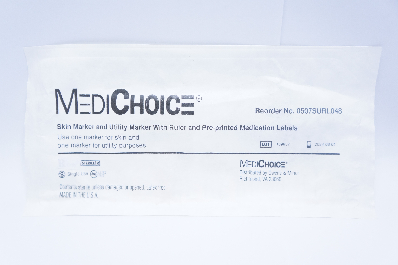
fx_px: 447
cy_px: 132
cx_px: 199
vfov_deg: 32.9
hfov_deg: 48.0
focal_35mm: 40
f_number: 4
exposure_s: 1/200
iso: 1600
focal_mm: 27
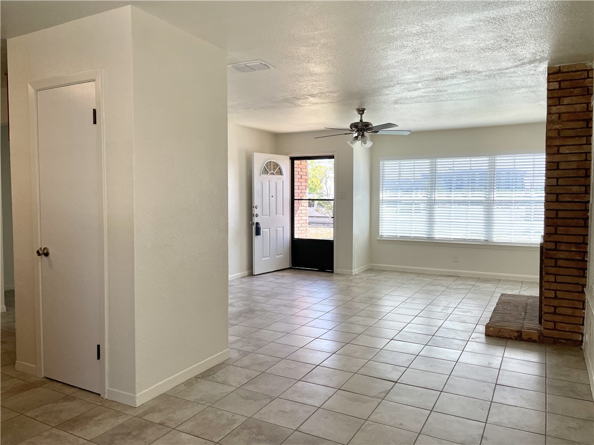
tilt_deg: -2.5
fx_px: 446
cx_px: 297
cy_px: 222
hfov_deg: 67.3
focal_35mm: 26
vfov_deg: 53.0
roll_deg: +0.1
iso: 50
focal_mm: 4.2
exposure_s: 1/373
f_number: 1.6
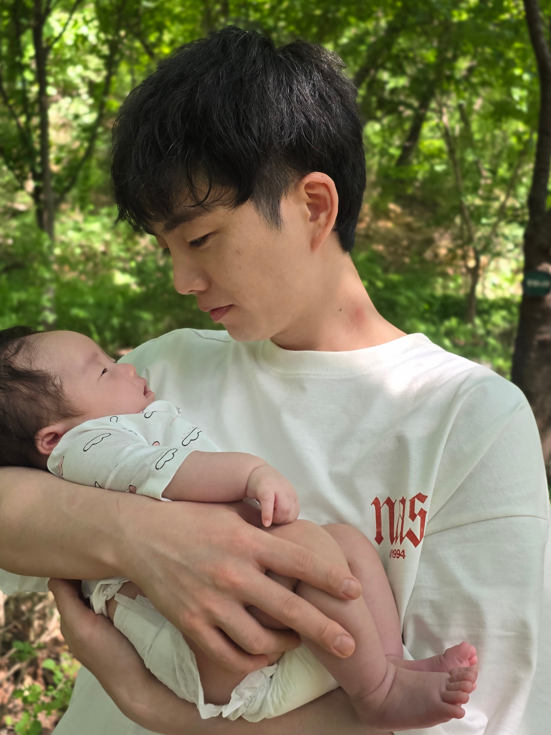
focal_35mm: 32
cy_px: 370
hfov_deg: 44.2
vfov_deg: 56.8
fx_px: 679
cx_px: 285
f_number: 1.7
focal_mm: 6.3
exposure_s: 1/120
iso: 50
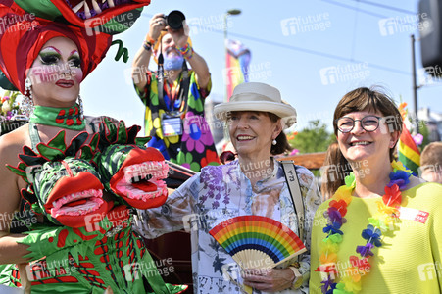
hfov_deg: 37.5
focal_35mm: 53
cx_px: 221
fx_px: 650
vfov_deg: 25.5
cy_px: 147
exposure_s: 1/400
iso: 64
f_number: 4
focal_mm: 53
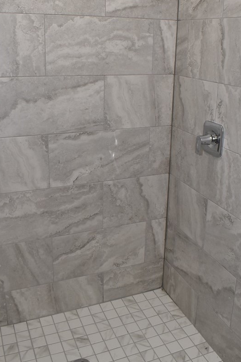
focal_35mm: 37
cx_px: 130
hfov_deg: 36.0
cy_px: 149
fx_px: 371
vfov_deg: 51.6
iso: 800
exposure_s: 1/60
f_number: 7.1
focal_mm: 18
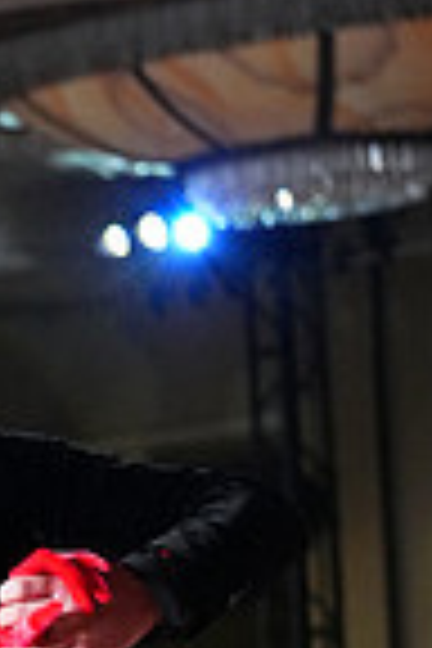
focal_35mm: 388
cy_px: 1094
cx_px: -380
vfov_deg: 5.2
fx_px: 6983
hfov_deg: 3.5
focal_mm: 96
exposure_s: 1/400
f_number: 4.5
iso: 6400
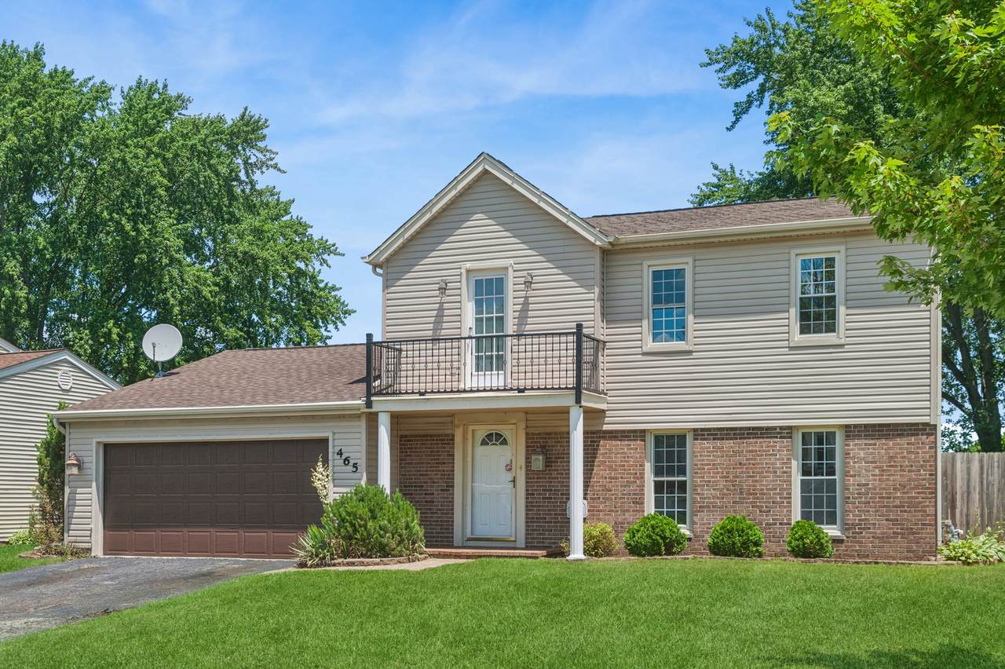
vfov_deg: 33.4
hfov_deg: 48.5
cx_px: 502
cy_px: 334
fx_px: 1116
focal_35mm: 40
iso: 400
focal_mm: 40
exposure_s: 1/800
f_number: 8
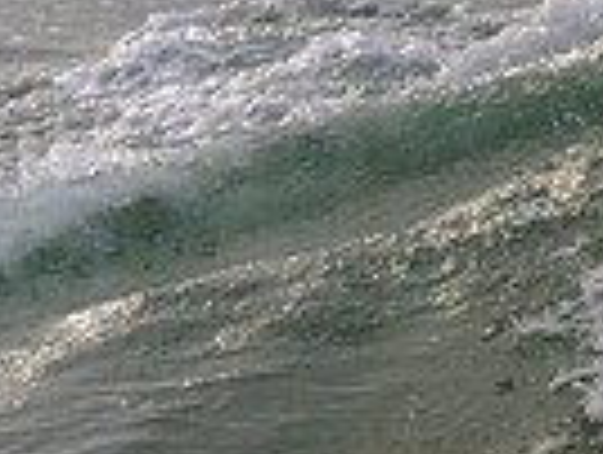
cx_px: -684
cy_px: 124
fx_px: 57920
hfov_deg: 0.6
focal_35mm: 3319
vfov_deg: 0.4
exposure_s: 1/2000
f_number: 11
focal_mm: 800
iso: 1250
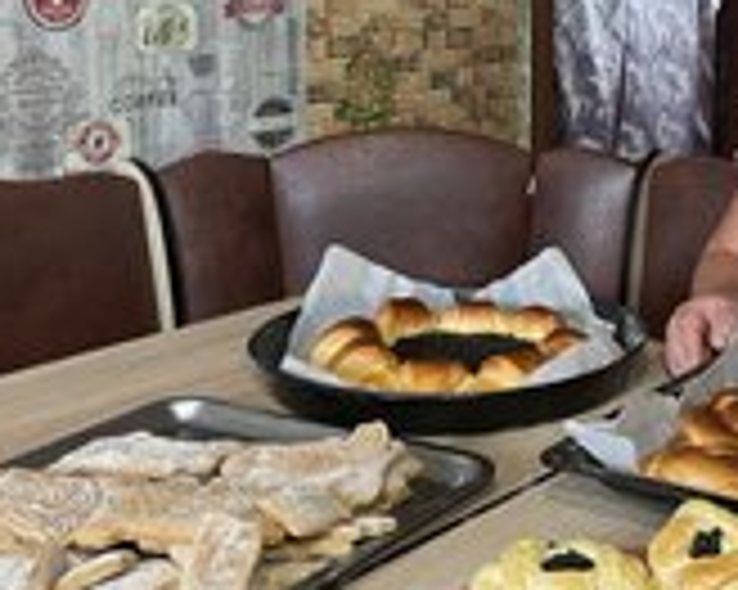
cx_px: 590
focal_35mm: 62
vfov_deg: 24.3
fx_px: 1353
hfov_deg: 29.8
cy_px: 149
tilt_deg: -7.5
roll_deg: -0.6
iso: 500
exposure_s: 1/48
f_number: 1.6
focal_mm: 4.2
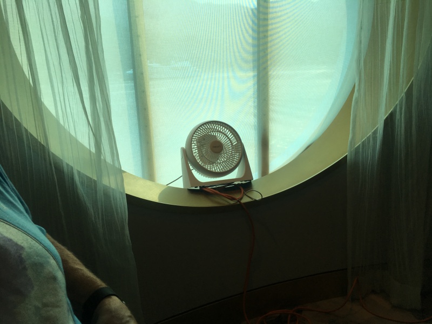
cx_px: 216
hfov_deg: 61.7
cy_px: 162
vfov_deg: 48.2
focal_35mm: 29
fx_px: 362
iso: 25
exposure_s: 1/60
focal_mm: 4.15
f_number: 2.2
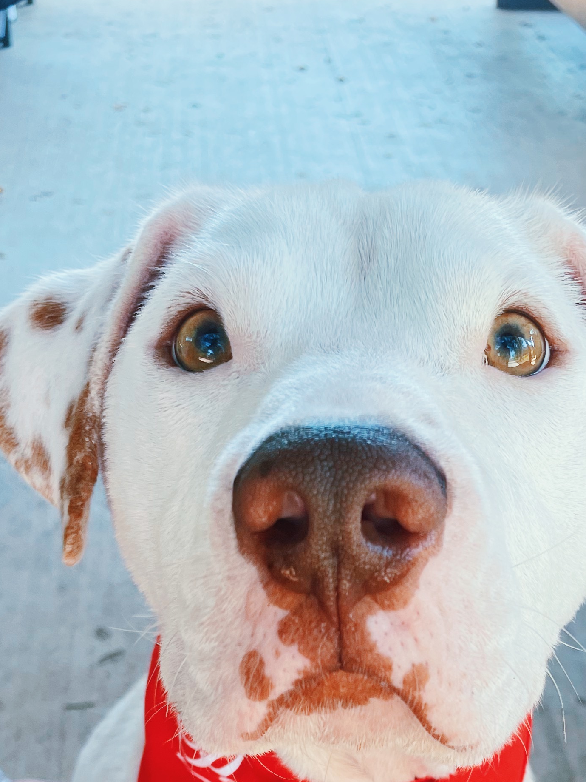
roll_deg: -1.9
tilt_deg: -41.8
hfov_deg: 25.5
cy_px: 797
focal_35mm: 57
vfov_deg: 31.1
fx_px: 1287
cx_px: 390
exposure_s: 1/134
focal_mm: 4.2
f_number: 1.6
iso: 32
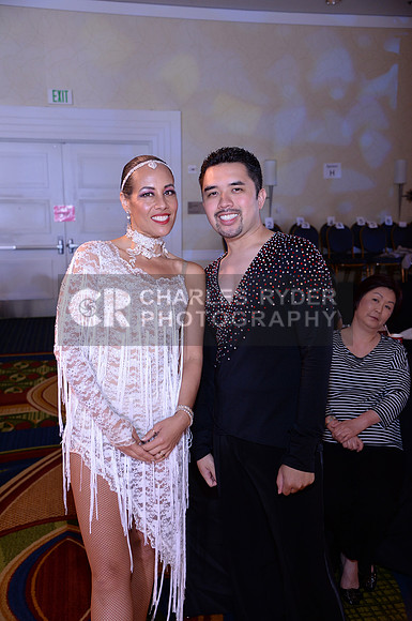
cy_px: 310
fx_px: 654
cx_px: 206
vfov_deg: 50.8
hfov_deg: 35.0
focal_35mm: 38
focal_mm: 38
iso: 1250
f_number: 4.5
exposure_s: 1/250
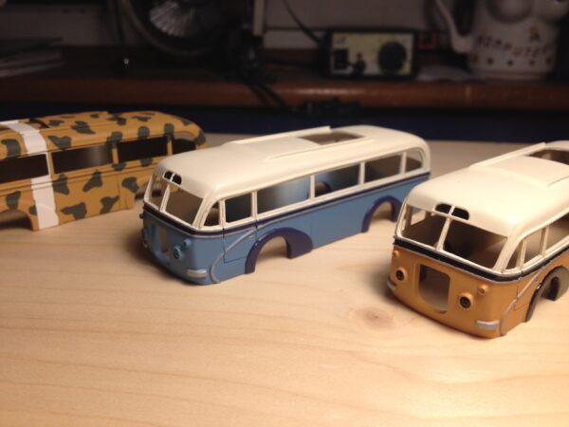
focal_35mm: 35
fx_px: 575
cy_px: 214
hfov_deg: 52.6
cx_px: 284
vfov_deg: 40.7
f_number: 2.4
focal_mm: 4.28
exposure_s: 1/120
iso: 64
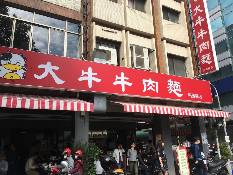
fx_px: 195
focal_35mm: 29
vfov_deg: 48.2
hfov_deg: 61.7
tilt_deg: +16.4
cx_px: 116
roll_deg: +1.5
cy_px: 88
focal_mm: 4.15
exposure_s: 1/1040
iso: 25
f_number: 2.2
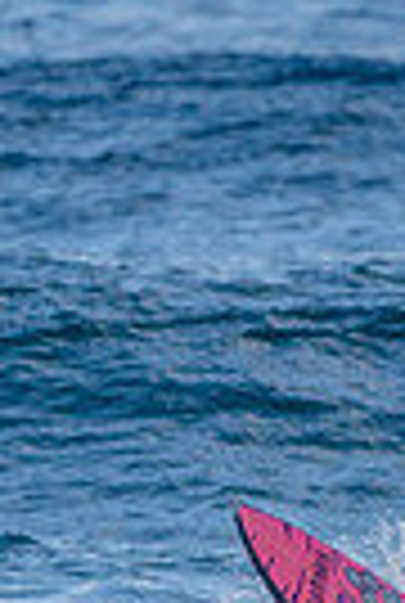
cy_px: 618
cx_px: 194
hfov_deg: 0.5
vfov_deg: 0.8
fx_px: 44385
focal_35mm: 2644
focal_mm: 500
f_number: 5.6
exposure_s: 1/1250
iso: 280
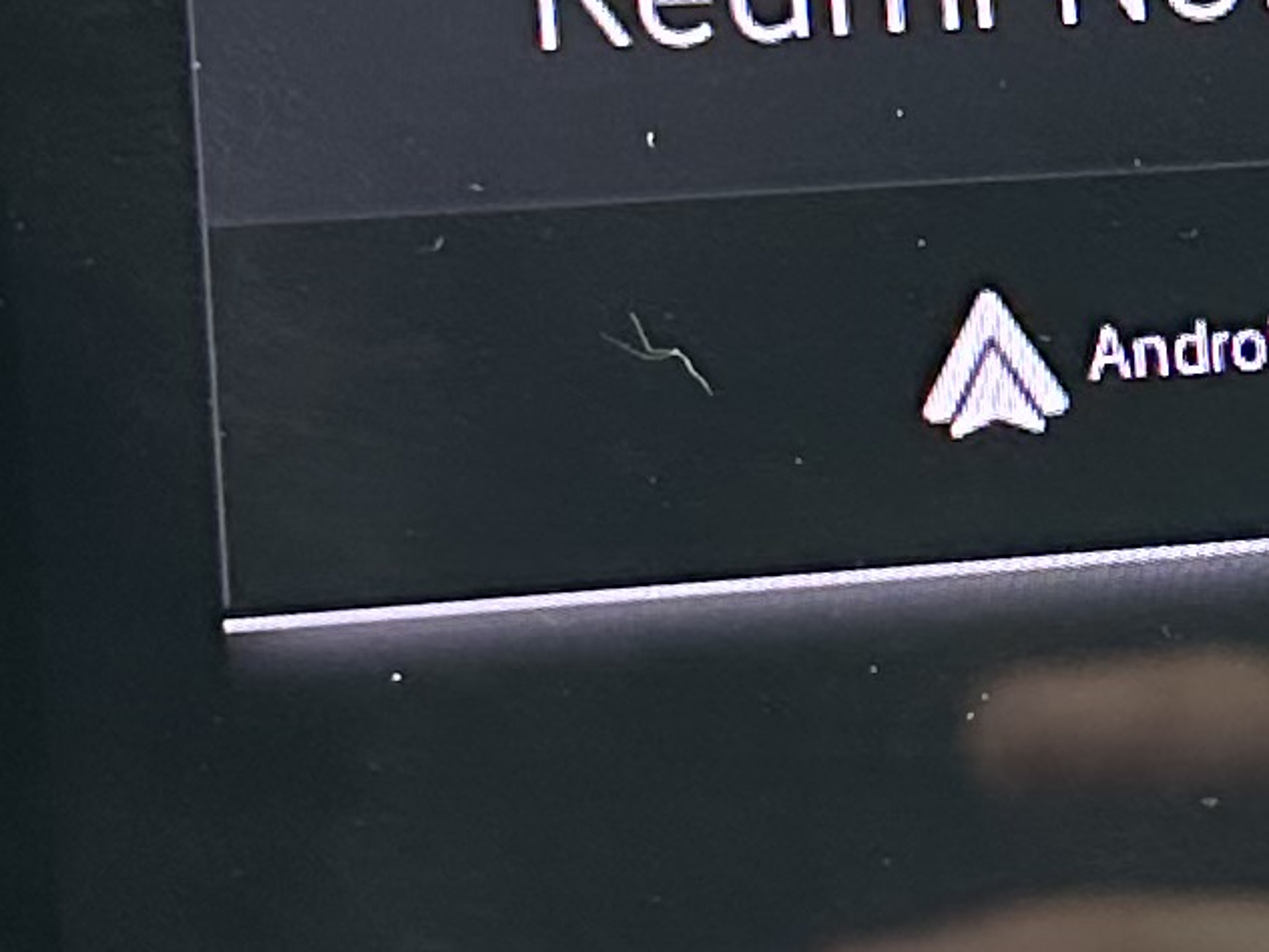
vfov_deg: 9.7
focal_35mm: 153
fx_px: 5609
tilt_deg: -19.1
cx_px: 1464
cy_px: 171
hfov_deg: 12.6
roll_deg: -2.5
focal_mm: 6.86
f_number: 1.78
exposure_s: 1/50
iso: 800
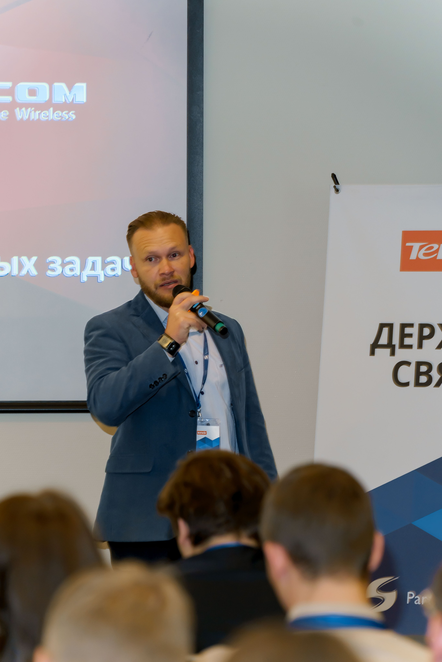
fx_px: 2762
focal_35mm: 150
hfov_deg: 9.1
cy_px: 331
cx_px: 221
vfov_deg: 13.7
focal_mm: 150
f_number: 4.5
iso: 1600
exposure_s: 1/125
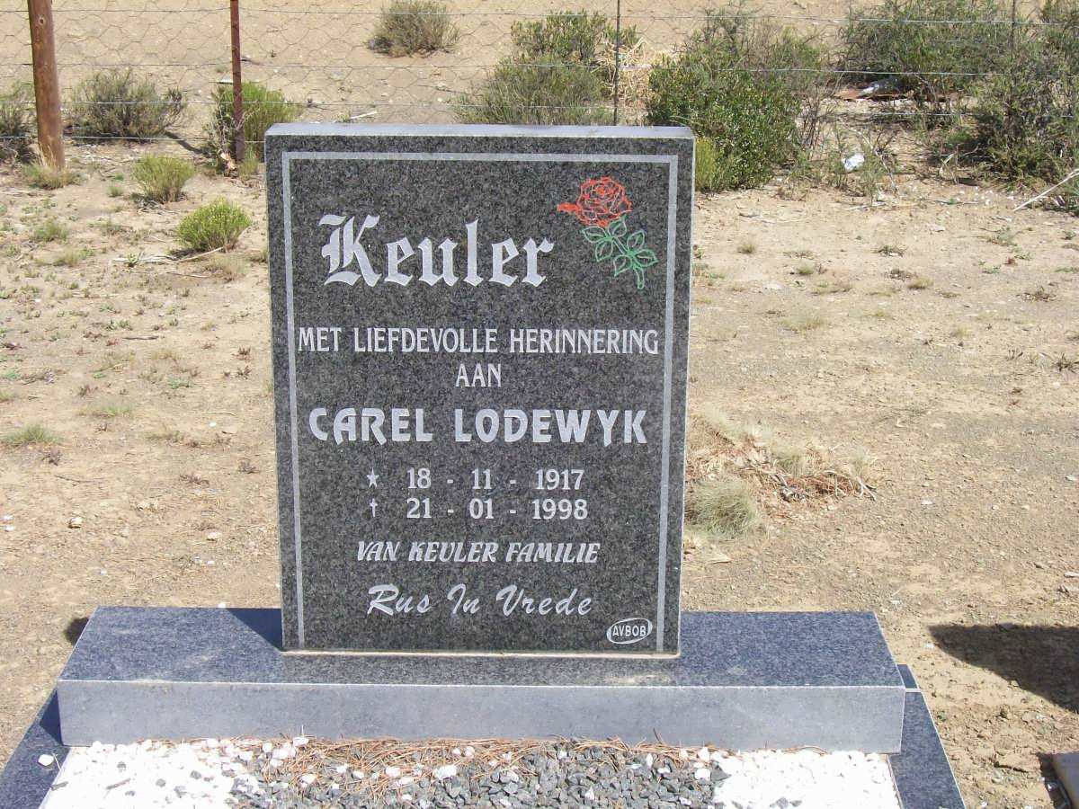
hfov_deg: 34.3
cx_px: 540
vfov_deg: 26.1
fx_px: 1746
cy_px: 404
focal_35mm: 56
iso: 80
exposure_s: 1/361
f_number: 6
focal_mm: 9.4
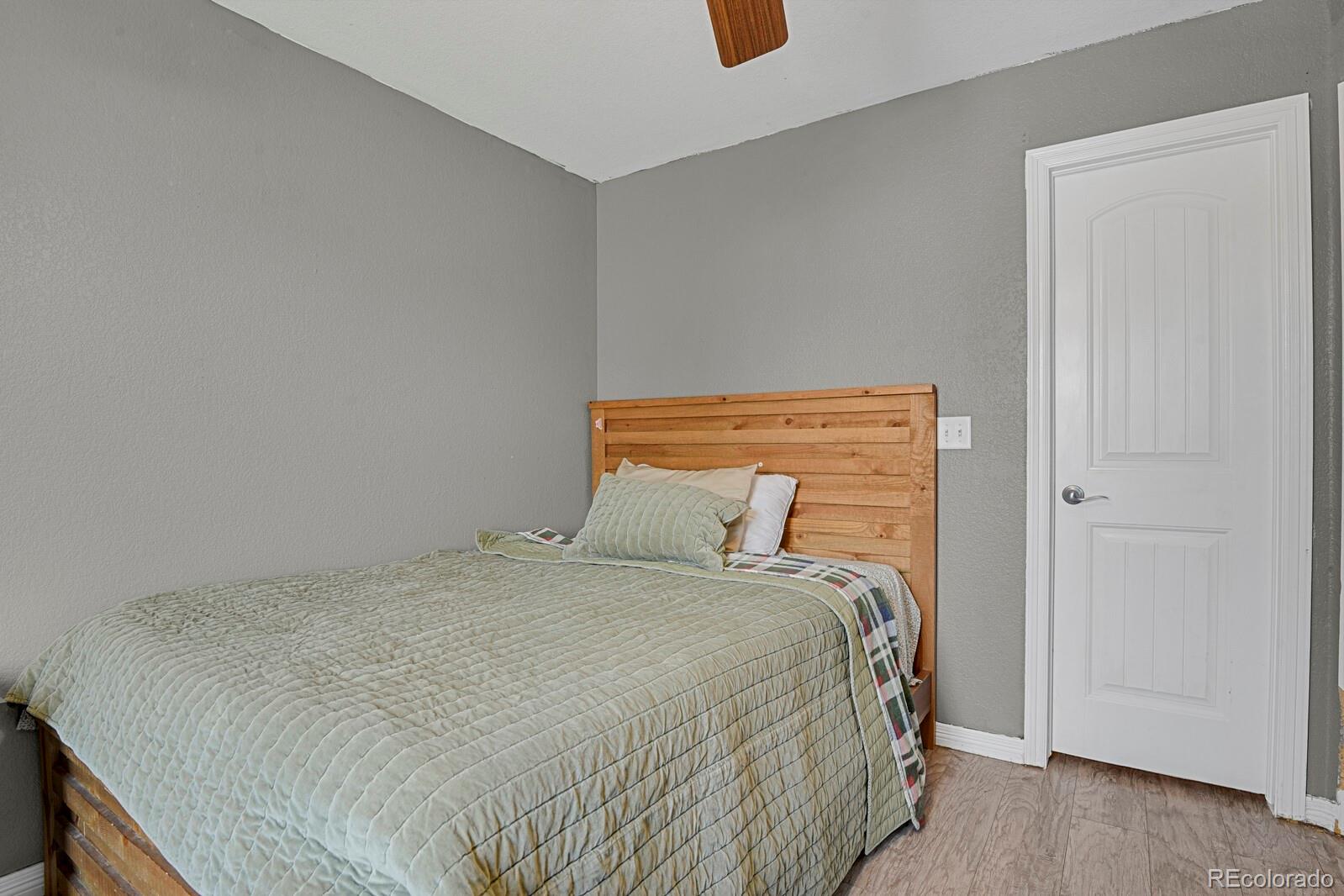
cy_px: 448
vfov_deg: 70.4
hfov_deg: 93.3
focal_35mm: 17
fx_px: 635
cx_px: 672
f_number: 8
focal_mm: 17
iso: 250
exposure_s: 2.5
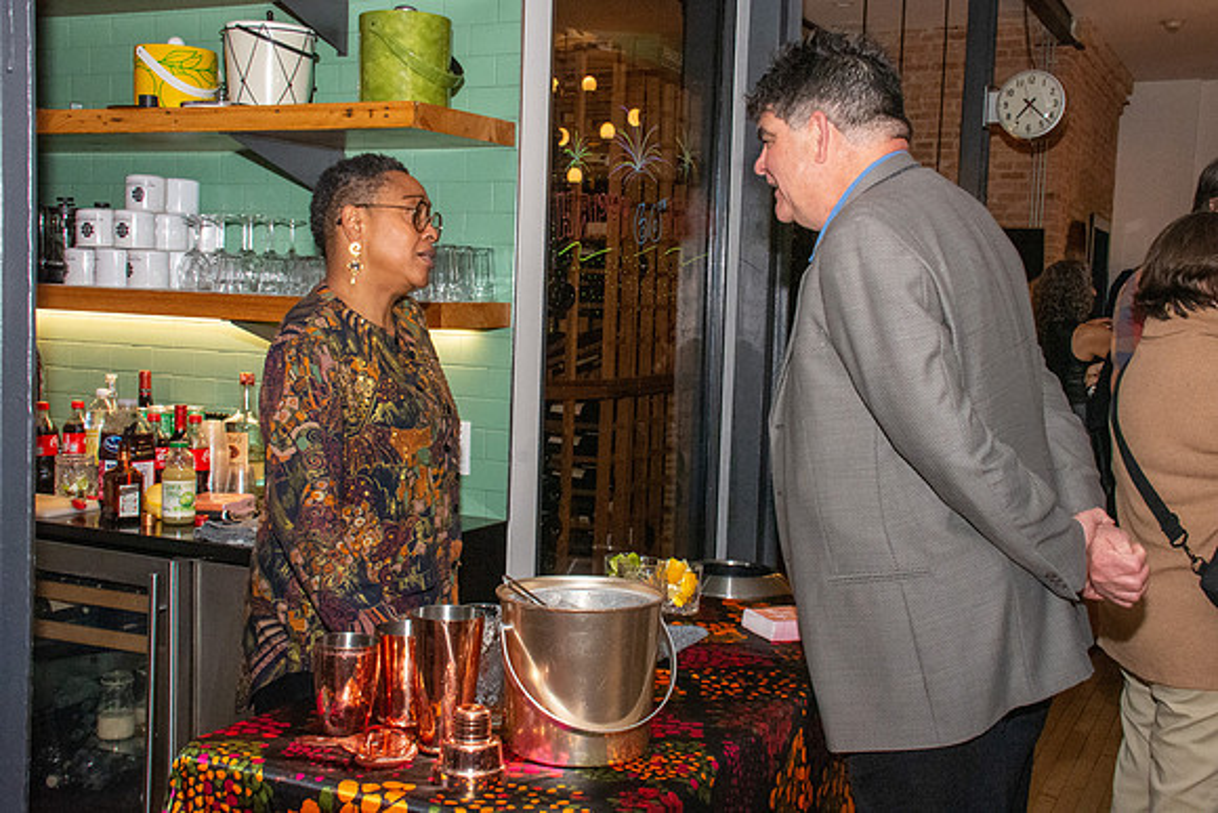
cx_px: 595
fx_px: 1403
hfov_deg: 46.9
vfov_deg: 32.3
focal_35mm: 41
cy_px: 397
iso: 5000
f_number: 13
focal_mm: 26
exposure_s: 1/125
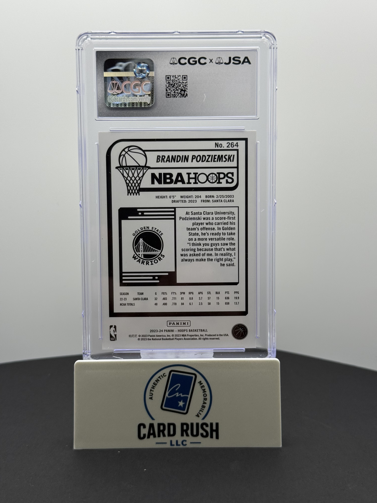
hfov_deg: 30.3
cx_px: 188
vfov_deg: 39.7
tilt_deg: -12.6
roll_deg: -0.8
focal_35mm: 48
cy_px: 252
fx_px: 697
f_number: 1.78
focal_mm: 6.76
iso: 64
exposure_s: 1/371
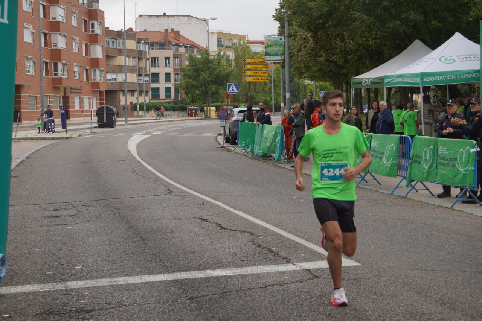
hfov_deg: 24.6
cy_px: 160
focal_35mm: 82
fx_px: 1104
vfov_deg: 16.5
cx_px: 241
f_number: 7.1
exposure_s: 1/160
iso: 100
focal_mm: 55
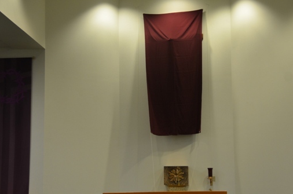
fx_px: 739
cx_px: 156
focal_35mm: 91
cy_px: 86
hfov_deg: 22.4
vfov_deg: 15.0
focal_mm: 48
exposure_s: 1/40
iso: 800
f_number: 4.5
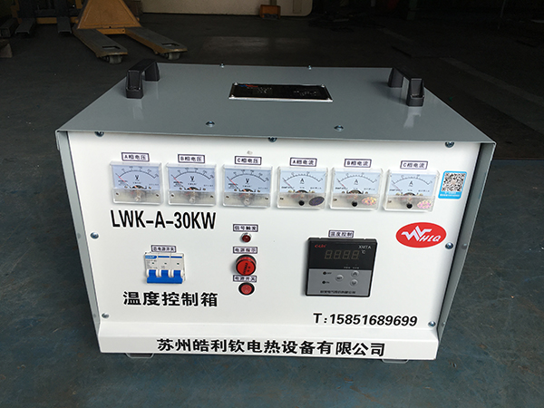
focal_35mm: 29
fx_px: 456
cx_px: 272
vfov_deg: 48.2
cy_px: 204
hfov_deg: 61.7
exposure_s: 1/605
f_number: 2.2
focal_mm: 4.15
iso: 25
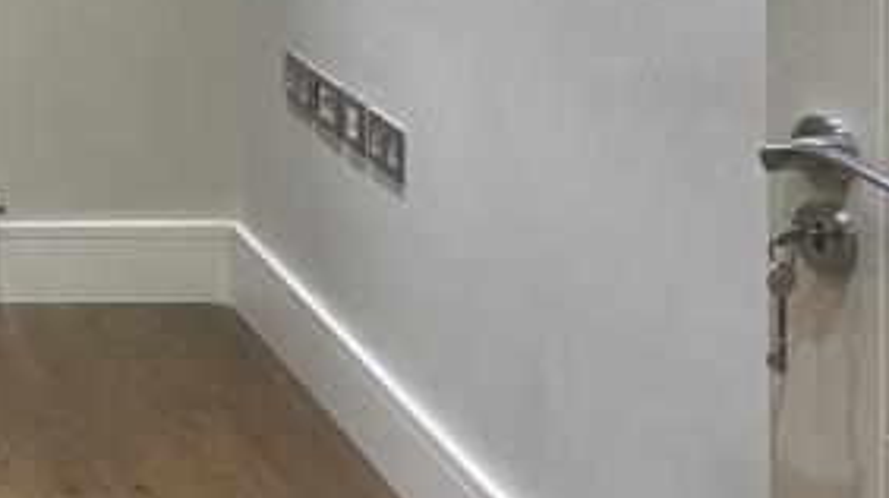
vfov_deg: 11.3
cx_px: -369
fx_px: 2331
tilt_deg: -2.1
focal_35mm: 99
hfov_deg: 19.4
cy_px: -397
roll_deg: +0.3
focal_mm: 5.1
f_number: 1.6
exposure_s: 1/50
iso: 80
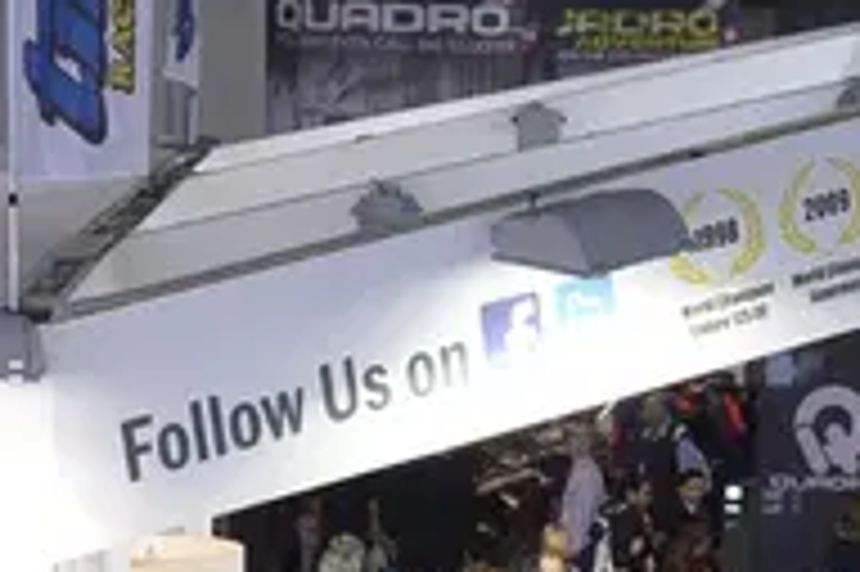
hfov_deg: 13.6
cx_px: 380
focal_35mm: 151
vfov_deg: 8.6
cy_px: 1173
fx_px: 3604
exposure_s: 1/200
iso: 1250
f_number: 5
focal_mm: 24
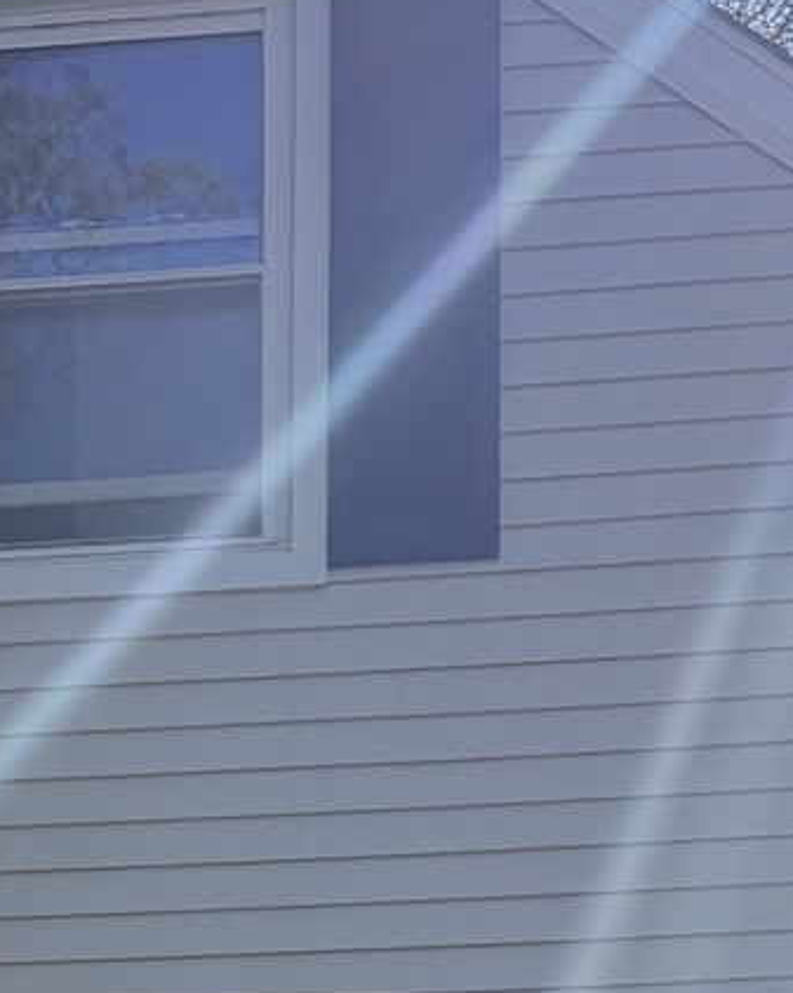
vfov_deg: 13.8
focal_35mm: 128
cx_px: 127
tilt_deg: +5.0
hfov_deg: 12.0
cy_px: 1664
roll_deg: +0.7
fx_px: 3759
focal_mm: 6.76
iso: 100
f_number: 1.78
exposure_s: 1/5319
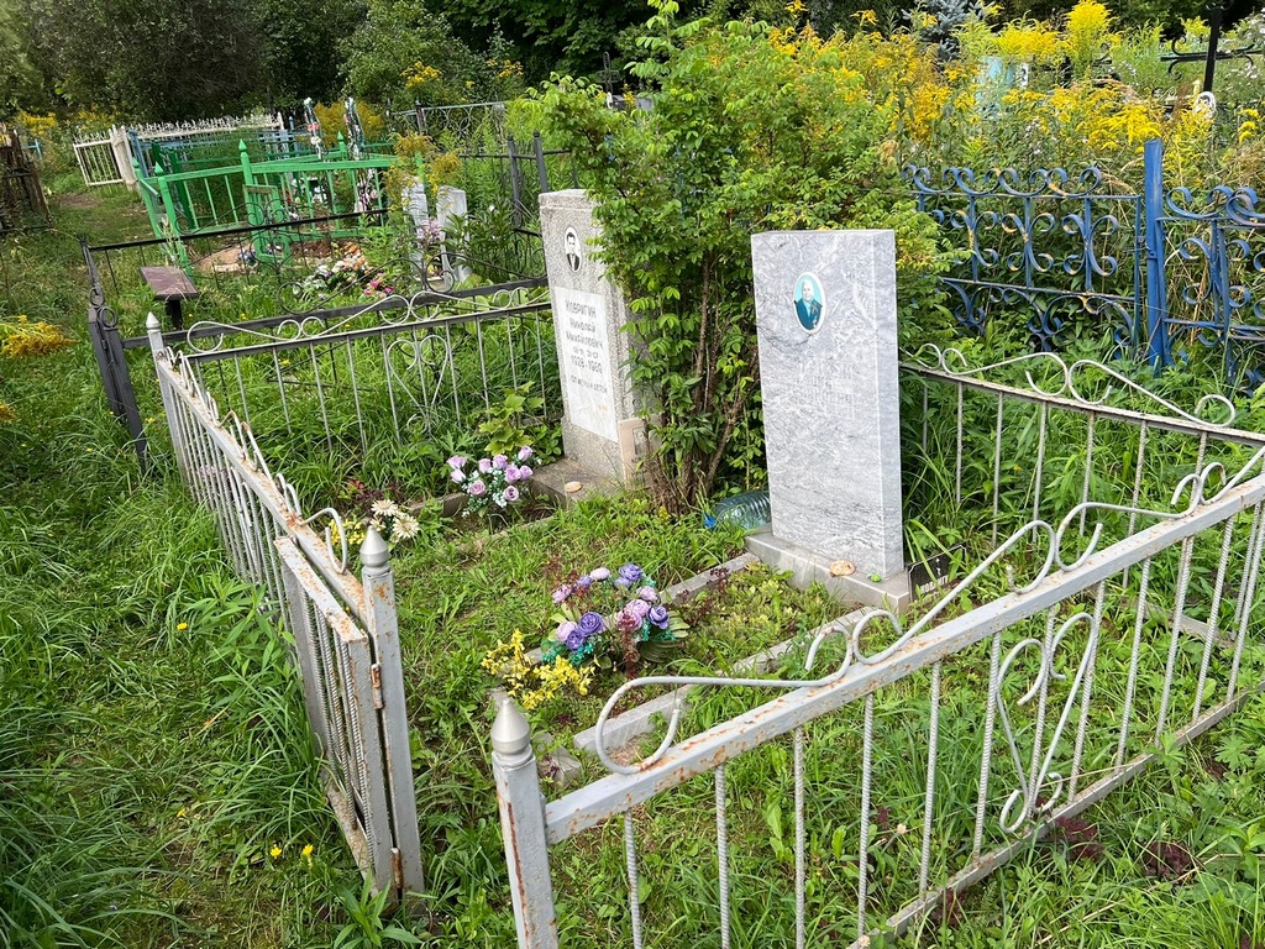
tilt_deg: -17.3
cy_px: 474
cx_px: 632
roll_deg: +1.3
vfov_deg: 53.1
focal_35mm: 26
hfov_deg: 67.3
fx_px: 950
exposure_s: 1/1183
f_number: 1.5
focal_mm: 5.7
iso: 50
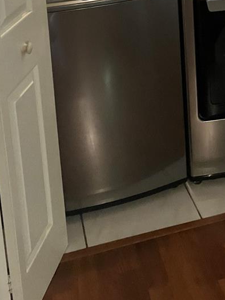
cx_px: 179
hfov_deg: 22.6
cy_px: -13
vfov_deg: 28.1
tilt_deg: -12.4
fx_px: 554
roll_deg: +1.4
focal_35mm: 64
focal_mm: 3.99
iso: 640
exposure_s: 1/30
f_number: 1.8
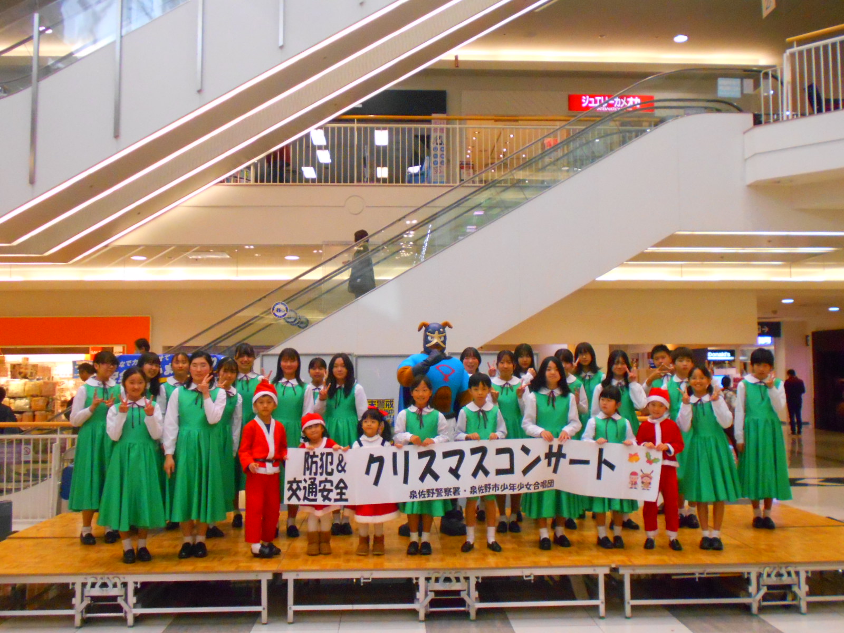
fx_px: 829
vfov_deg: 41.8
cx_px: 422
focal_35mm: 34
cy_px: 316
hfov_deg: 54.0
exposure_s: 1/200
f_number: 3.6
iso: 800
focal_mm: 5.8
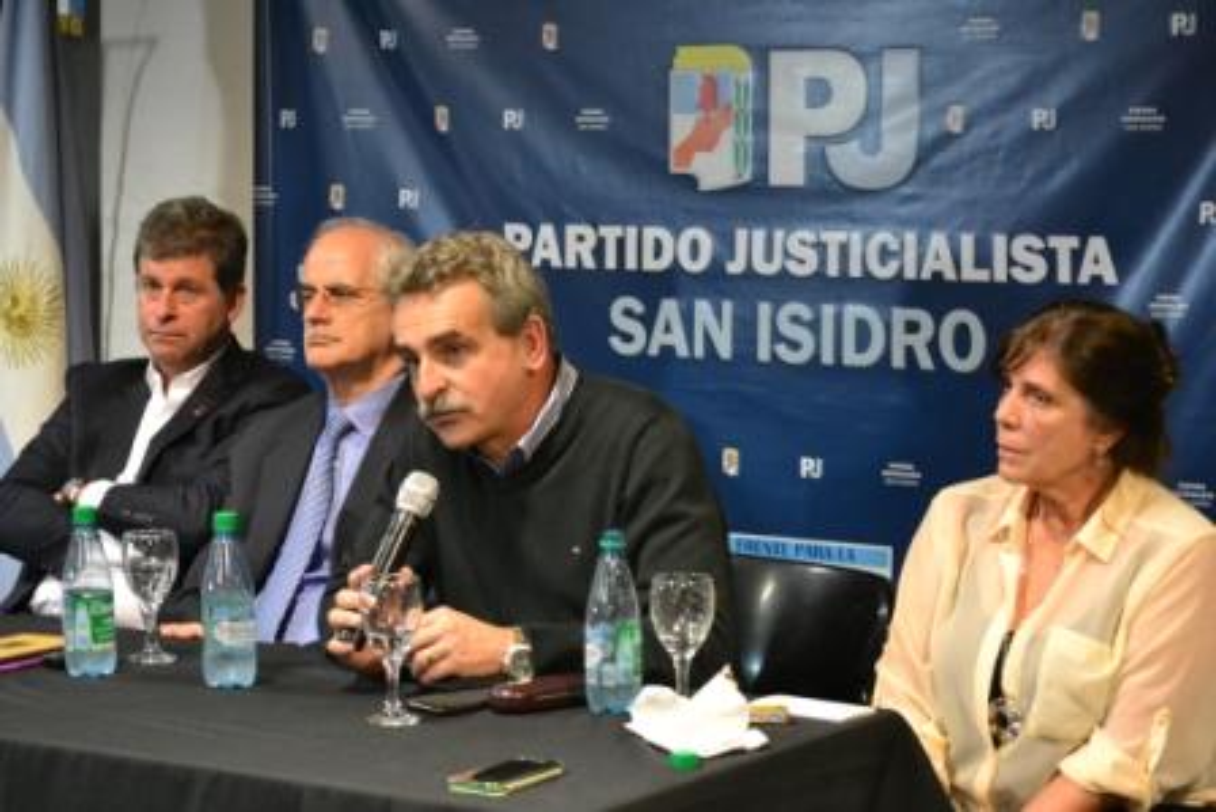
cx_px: 608
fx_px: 2787
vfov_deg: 16.6
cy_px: 406
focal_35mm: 82
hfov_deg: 24.6
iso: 2800
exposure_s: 1/30
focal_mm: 55
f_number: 4
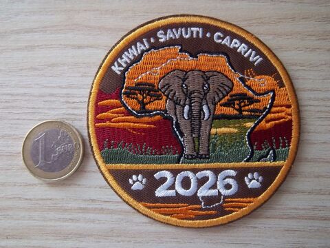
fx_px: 267
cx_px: 165
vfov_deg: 49.7
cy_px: 124
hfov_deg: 63.4
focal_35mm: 28
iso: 146
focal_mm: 5.05
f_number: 3.5
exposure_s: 1/30
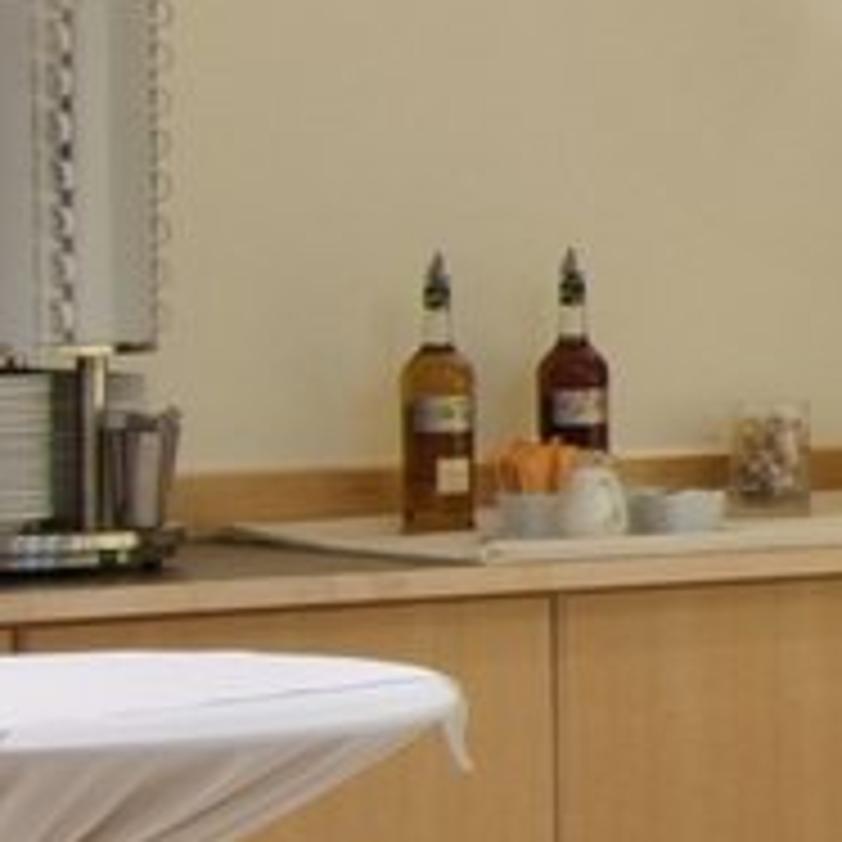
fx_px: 5366
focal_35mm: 195
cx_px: 2828
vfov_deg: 9.0
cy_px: 671
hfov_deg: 7.5
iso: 200
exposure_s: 1
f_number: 9.5
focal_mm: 14
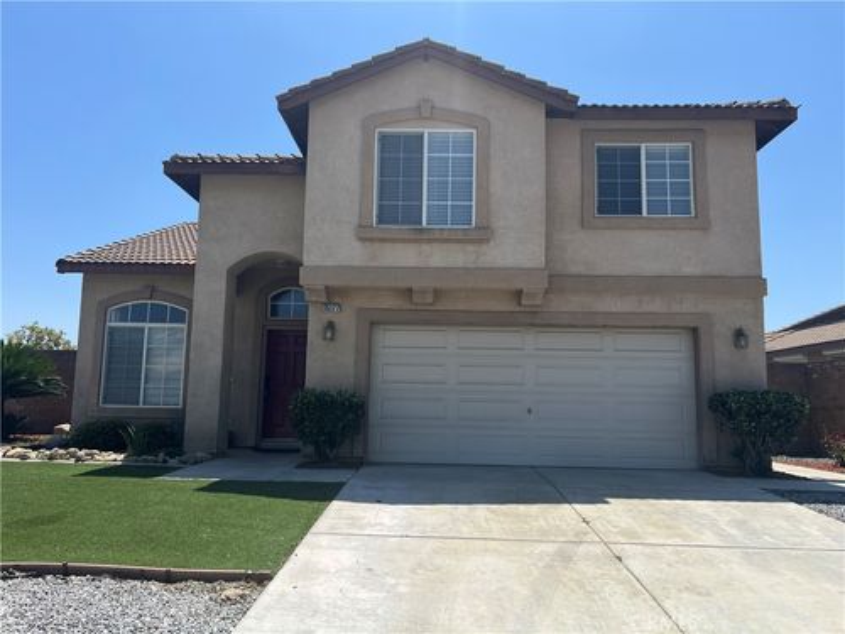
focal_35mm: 26
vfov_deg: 53.1
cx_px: 422
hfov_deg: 67.3
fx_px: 635
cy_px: 317
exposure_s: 1/4630
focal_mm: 5.7
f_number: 1.5
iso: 50
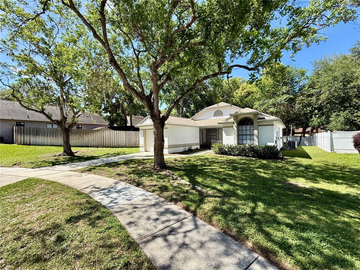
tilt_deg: +1.3
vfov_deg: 85.7
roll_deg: +1.1
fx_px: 146
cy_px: 135
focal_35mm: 14
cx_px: 180
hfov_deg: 102.1
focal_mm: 2.22
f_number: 2.2
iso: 50
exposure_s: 1/672
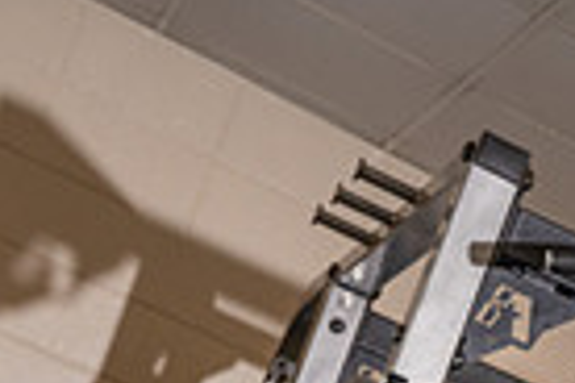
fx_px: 2076
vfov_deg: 9.4
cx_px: 554
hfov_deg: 15.5
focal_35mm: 130
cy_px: 928
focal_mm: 40
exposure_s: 1/250
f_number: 8
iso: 1250
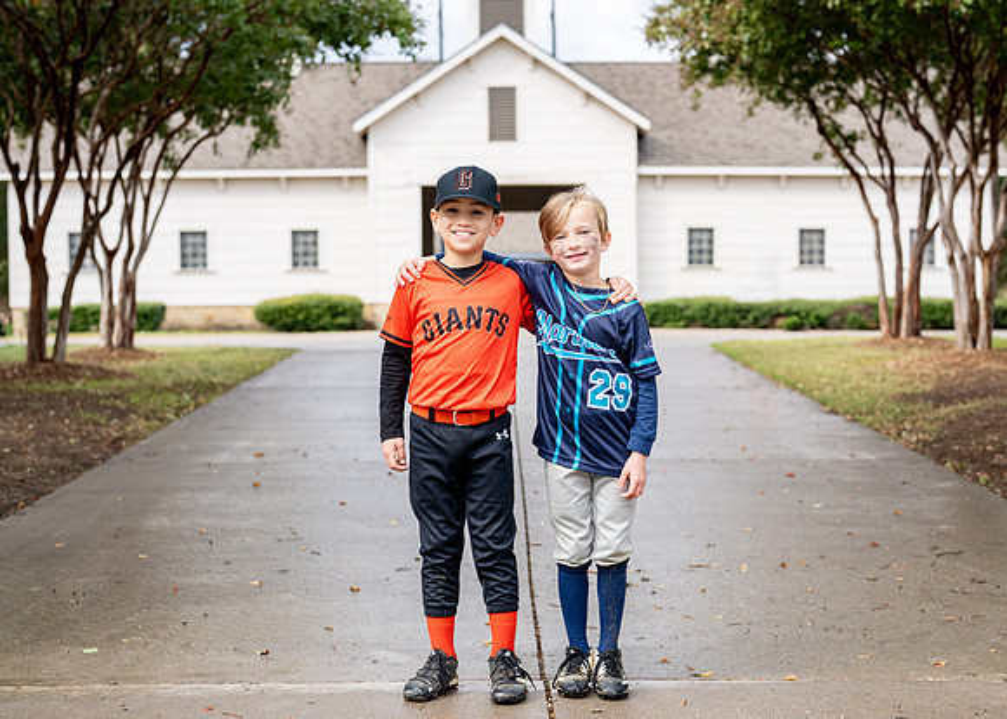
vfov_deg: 23.7
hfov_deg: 32.8
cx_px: 519
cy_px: 378
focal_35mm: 60
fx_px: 1713
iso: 250
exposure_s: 1/1250
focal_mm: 50
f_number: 2.8
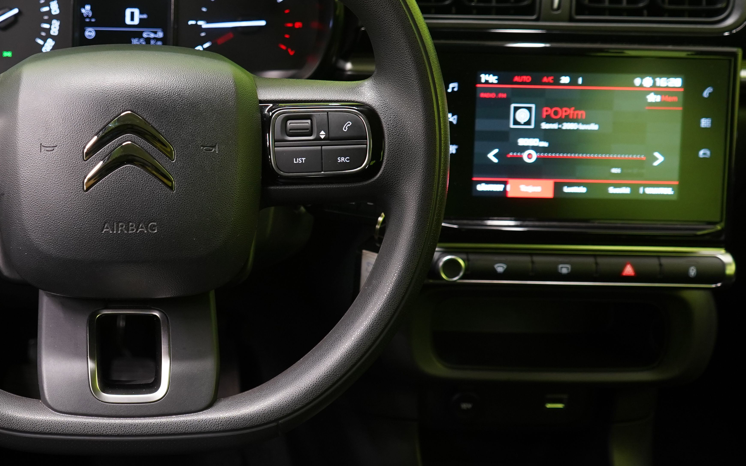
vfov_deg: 25.1
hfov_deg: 37.8
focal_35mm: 51
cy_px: 139
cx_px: 129
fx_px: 1037
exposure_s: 1/20
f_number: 5
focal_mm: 29
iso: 1250
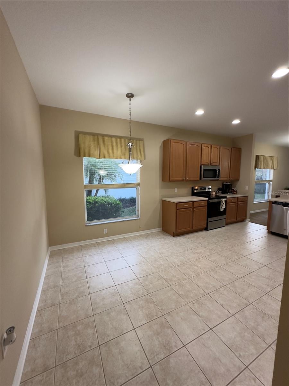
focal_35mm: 14
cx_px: 144
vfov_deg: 102.1
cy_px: 193
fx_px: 156
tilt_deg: -5.5
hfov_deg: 85.7
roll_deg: -0.3
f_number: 2.2
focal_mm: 2.22
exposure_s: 1/120
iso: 250
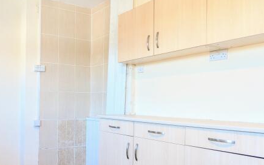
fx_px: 216
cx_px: 35
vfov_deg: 41.6
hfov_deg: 55.9
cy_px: 102
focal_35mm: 30
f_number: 1.7
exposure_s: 1/21.5
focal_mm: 2.02
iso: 46
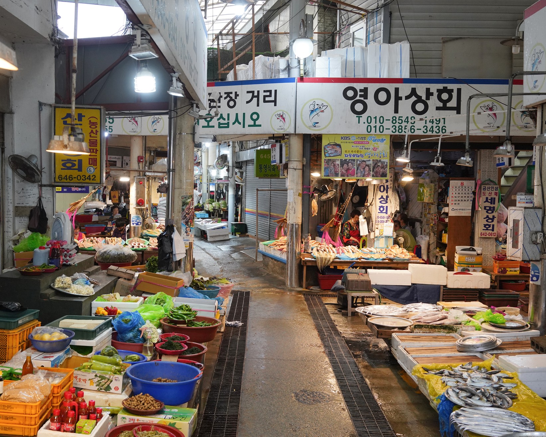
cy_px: 221
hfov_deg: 45.7
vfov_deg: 37.3
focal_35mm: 40
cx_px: 247
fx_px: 646
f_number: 5.6
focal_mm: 35
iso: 1600
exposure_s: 1/100
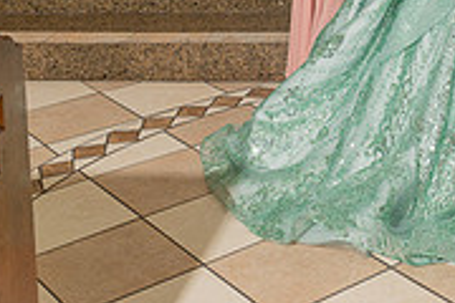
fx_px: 1074
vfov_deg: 14.7
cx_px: 439
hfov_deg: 23.1
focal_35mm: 85
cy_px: -187
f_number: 4.5
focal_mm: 24
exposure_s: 1/200
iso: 320
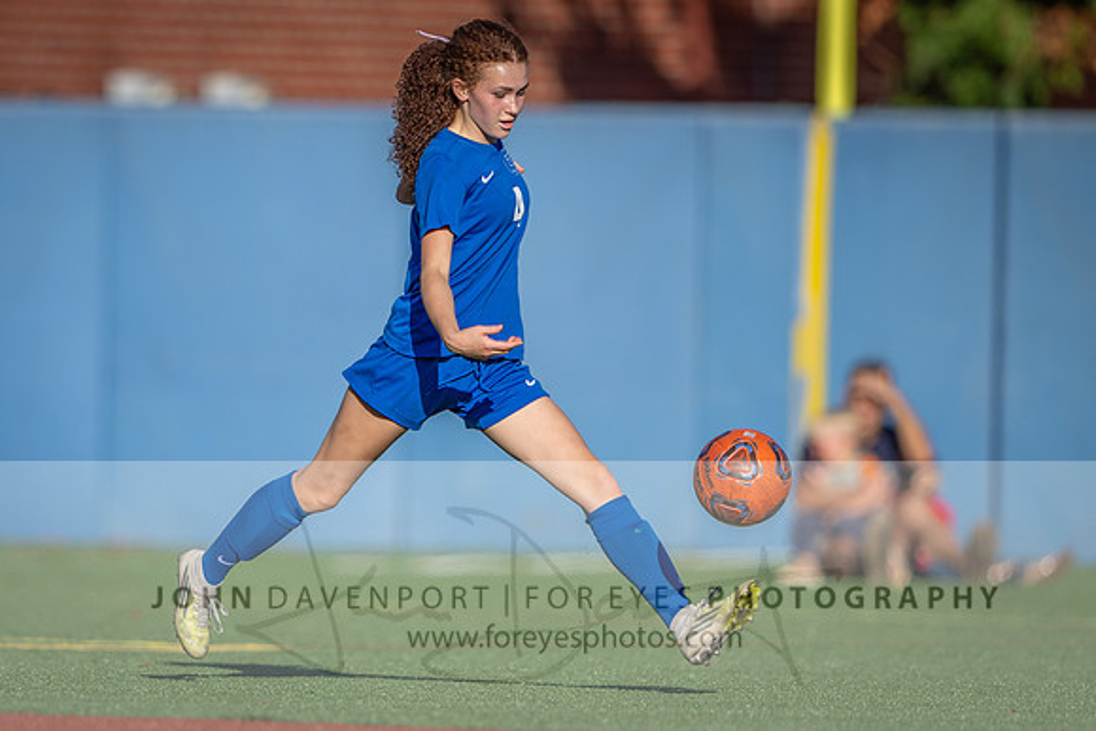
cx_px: 190
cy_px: 404
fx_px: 24254
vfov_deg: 1.7
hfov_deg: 2.6
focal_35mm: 797
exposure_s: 1/1000
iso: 64
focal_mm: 400
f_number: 3.2
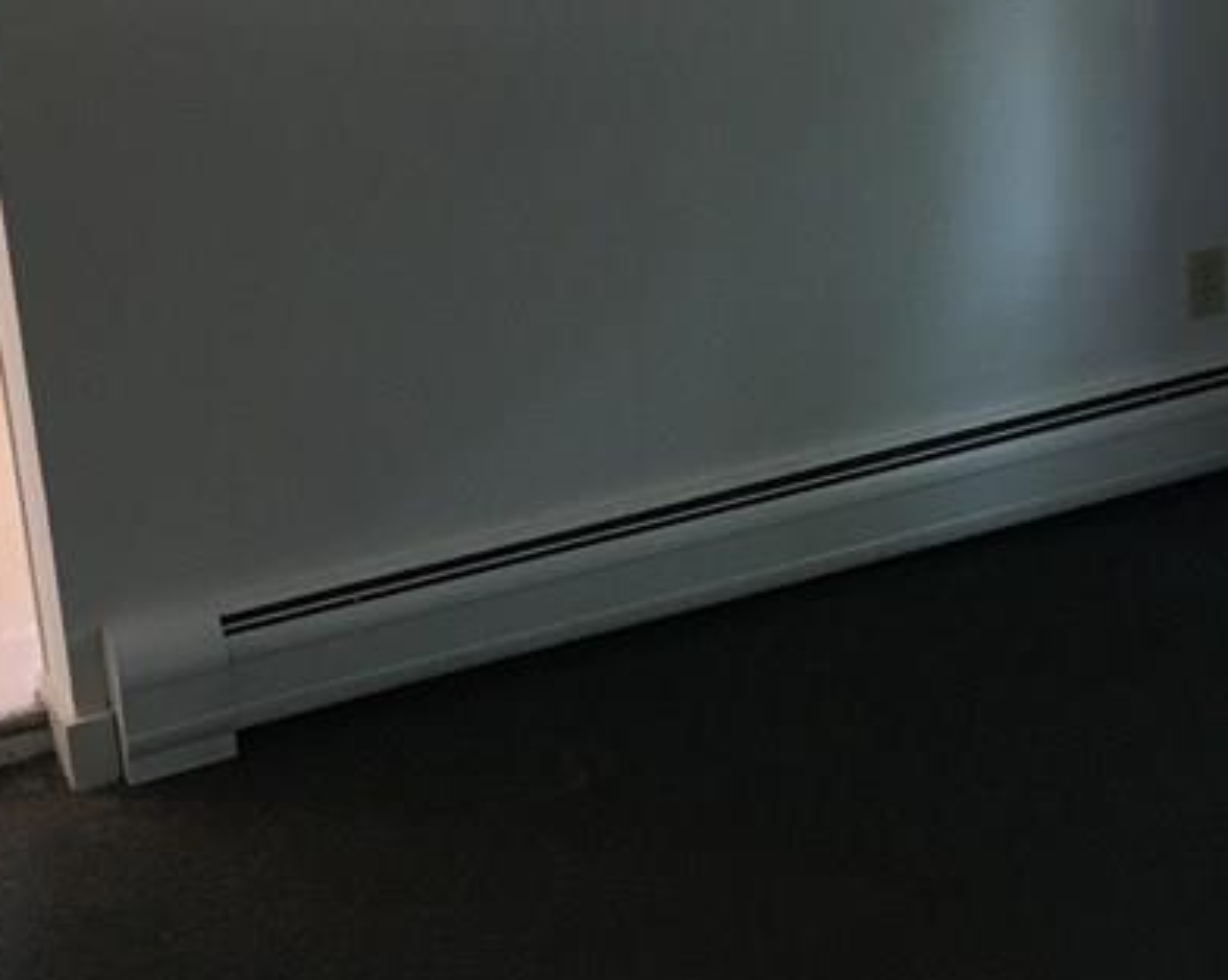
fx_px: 2687
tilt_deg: -13.6
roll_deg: +3.7
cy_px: 301
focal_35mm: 74
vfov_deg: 20.6
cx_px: 855
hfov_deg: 25.5
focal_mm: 4.15
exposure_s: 1/15
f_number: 2.2
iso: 40
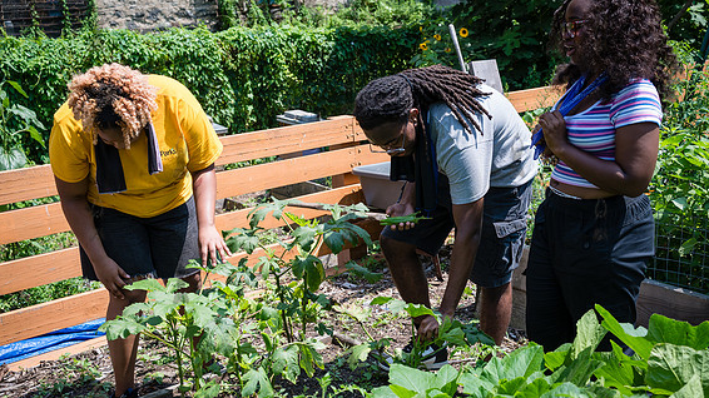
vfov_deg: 27.0
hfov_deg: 46.2
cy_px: 249
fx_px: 827
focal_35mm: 44
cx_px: 411
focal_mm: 35
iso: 200
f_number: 5
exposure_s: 1/640
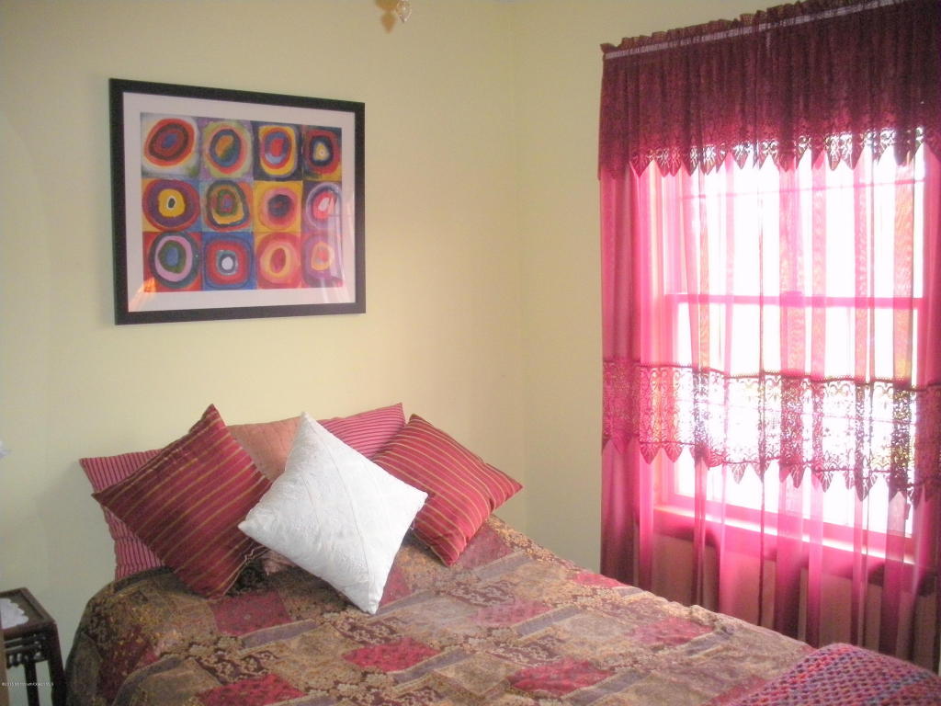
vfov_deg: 40.7
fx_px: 951
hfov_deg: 52.6
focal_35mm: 35
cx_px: 470
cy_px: 353
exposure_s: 1/30
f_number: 3.5
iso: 400
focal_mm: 6.3
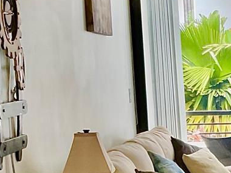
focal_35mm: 122
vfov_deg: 12.0
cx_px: 430
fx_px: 814
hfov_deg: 14.1
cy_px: 191
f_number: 1.8
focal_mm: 3
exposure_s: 1/120
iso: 50
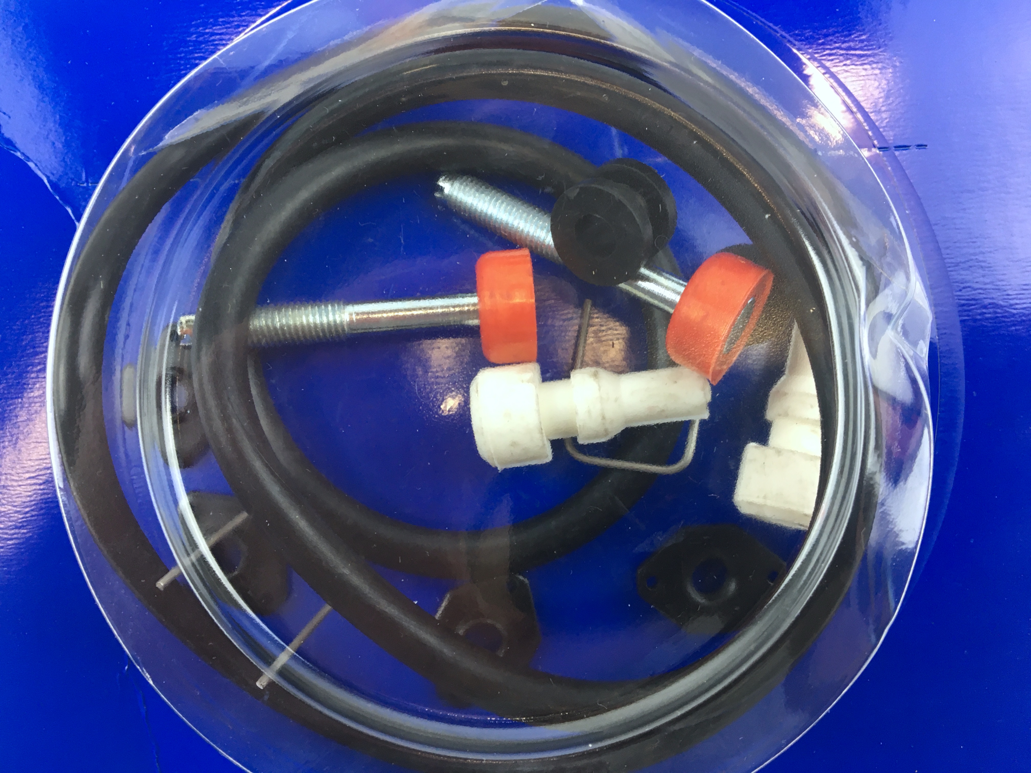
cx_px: 516
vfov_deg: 48.2
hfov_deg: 61.7
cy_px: 386
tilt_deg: -88.9
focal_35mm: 29
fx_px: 864
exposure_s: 1/30
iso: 64
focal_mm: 4.15
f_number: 2.2
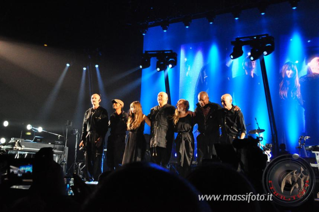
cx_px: 160
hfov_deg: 45.0
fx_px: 385
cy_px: 106
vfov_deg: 30.8
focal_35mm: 44
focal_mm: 29
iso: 3200
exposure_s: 1/180
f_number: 11
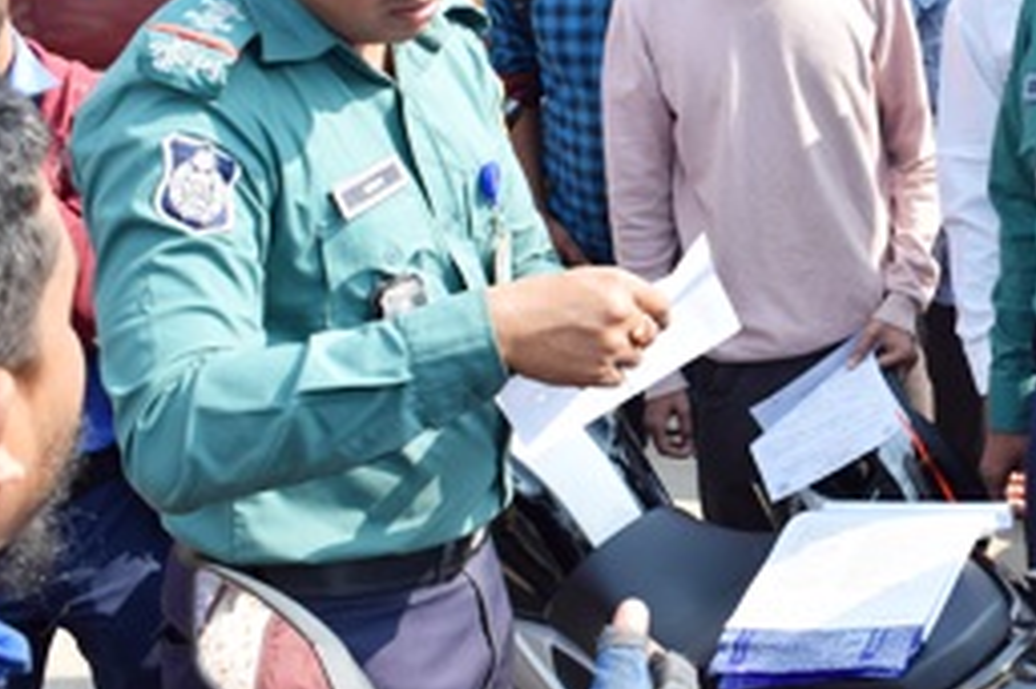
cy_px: 330
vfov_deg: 21.5
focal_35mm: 63
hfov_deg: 30.7
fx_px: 1812
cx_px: 903
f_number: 8
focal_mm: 20
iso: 220
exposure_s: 1/250
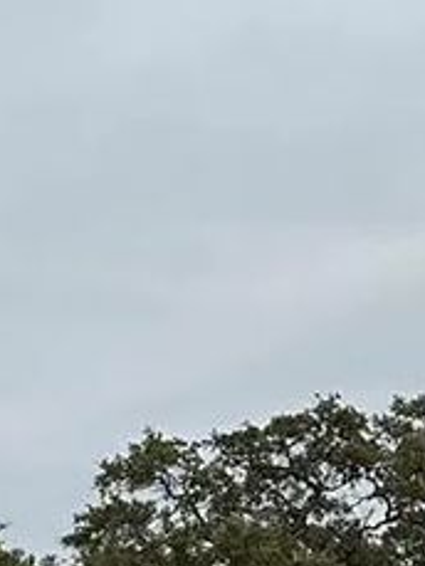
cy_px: 733
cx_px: -640
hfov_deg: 9.2
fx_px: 2339
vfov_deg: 13.3
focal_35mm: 143
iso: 80
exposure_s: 1/2353
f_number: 1.78
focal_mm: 6.86
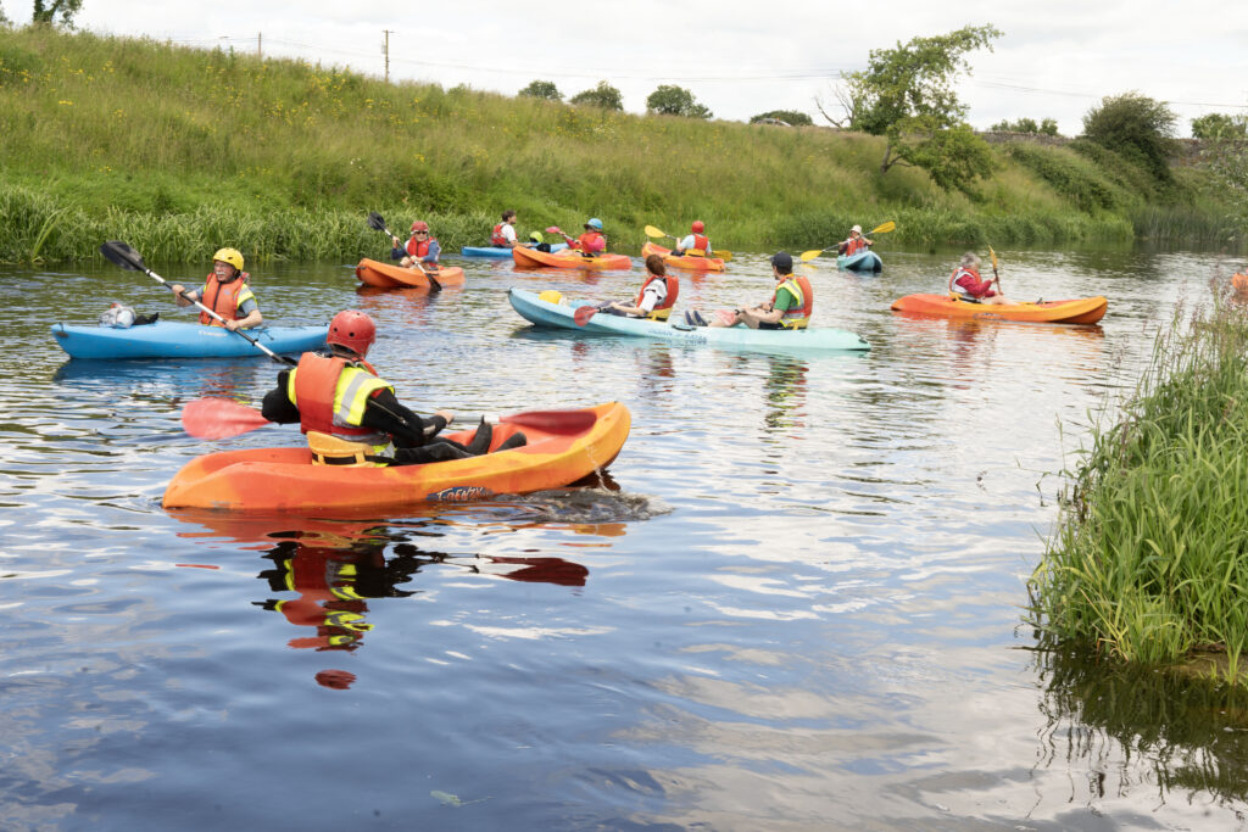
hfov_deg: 33.4
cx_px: 624
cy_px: 416
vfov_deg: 22.6
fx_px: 2080
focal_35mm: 60
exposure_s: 1/50
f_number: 16
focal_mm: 60
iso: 200
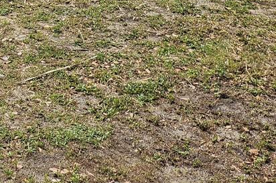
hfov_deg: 19.1
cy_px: -195
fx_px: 743
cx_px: -107
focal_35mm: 97
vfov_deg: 12.3
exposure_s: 1/2664
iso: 50
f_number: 1.8
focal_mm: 5
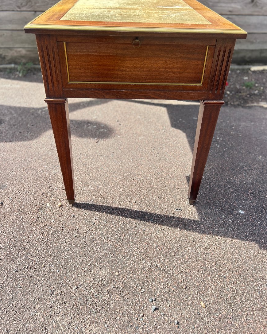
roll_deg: -3.4
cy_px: 160
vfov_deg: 62.2
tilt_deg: -37.7
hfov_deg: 51.5
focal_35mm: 28
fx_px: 277
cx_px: 135
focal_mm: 5.7
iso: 50
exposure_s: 1/611
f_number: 1.5
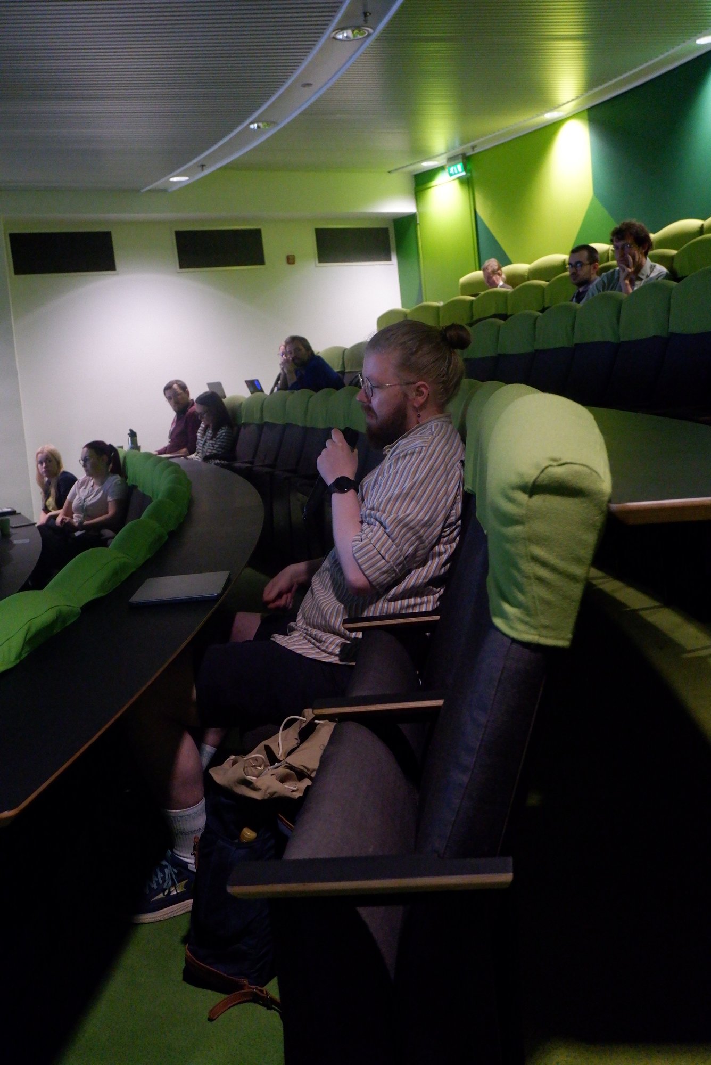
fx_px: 1065
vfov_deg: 53.1
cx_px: 356
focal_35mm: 36
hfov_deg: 36.9
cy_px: 532
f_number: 4.4
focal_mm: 24.9
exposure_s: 1/125
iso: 6400
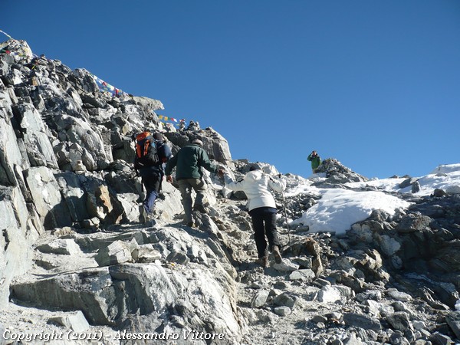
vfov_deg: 40.7
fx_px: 465
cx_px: 230
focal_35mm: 35
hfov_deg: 52.6
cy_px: 172
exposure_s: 1/200
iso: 100
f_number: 8
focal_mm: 5.8
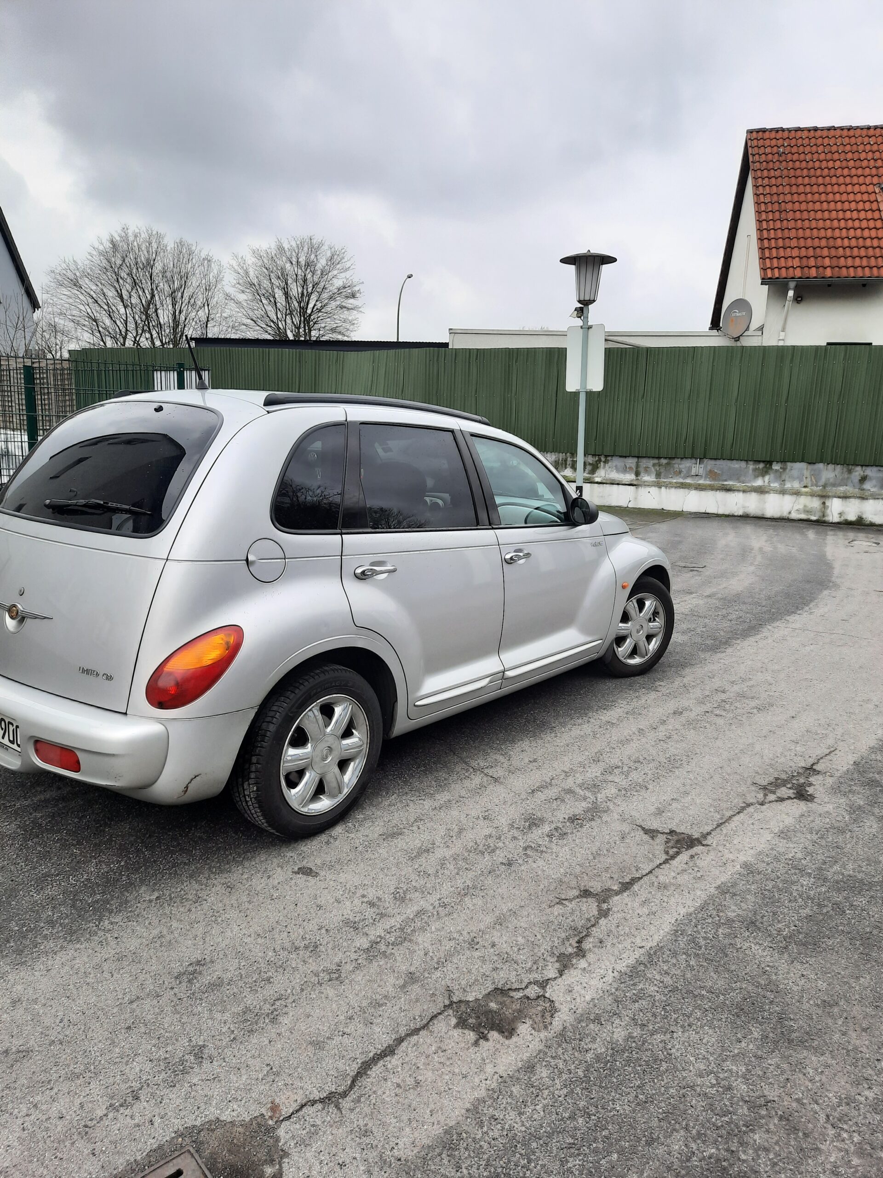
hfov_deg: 54.9
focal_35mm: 25
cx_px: 442
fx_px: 850
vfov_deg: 69.4
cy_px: 589
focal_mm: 4.6
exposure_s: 1/275
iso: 32
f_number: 2
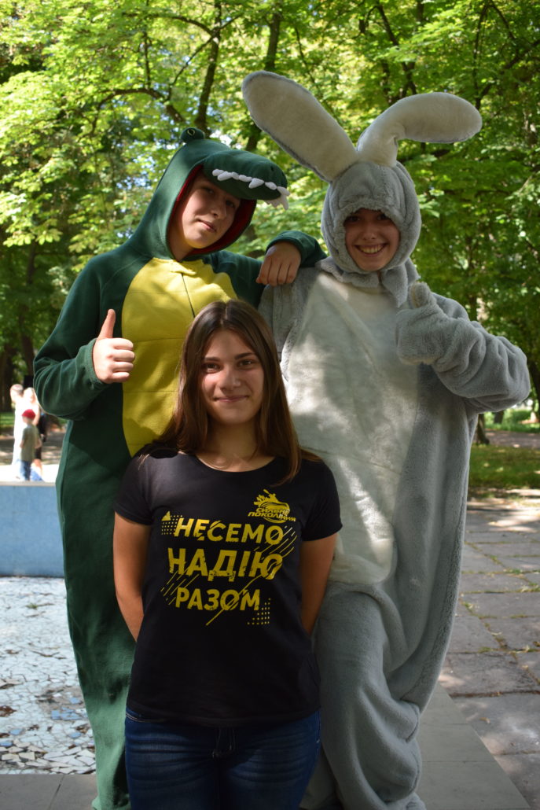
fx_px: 877
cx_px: 270
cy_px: 405
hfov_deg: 34.2
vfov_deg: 49.5
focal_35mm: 39
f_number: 4
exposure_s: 1/500
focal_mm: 26
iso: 900
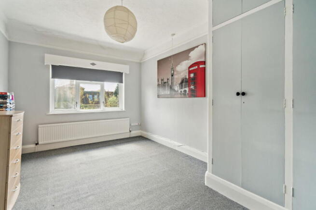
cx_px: 158
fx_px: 140
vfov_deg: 73.8
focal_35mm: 16
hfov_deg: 96.7
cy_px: 105
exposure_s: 1/60
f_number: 5.6
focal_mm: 16
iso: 640
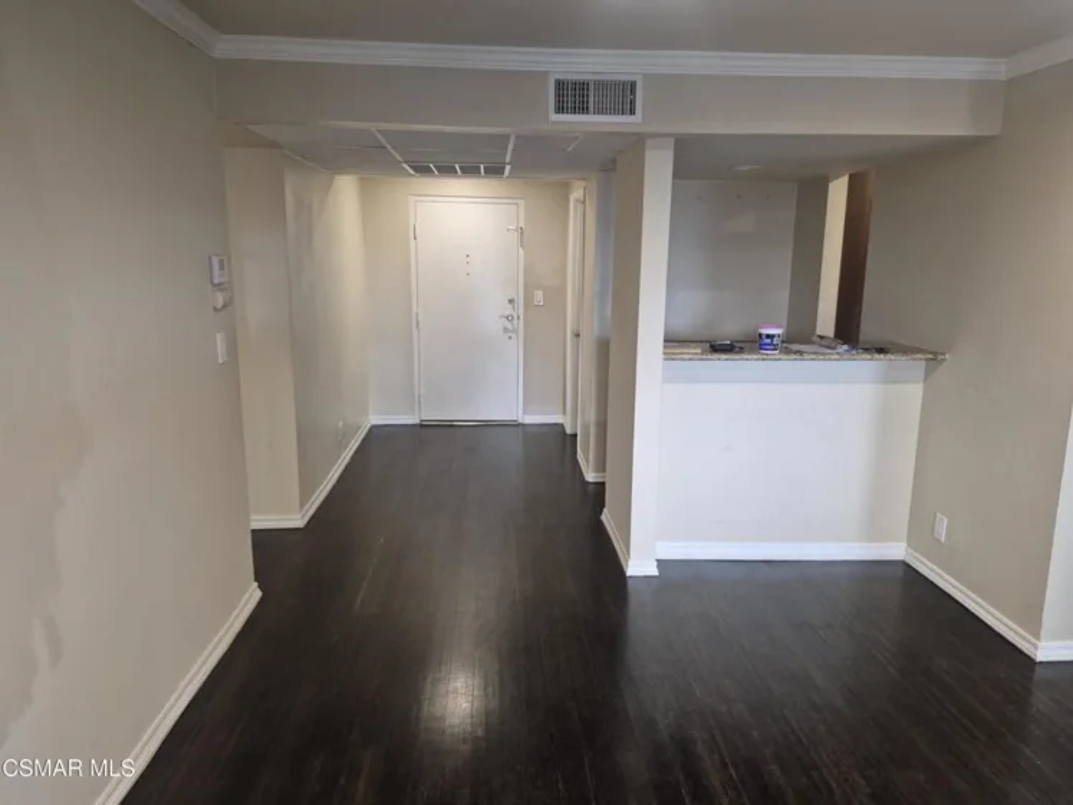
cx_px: 536
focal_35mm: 23
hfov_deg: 73.9
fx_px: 713
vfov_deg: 58.9
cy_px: 402
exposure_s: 1/120
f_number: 1.8
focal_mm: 5.4
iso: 400
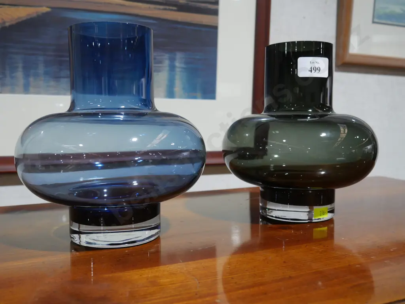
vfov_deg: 37.7
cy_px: 152
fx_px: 445
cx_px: 202
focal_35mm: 38
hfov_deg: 49.0
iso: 800
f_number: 5
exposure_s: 1/60
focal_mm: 19
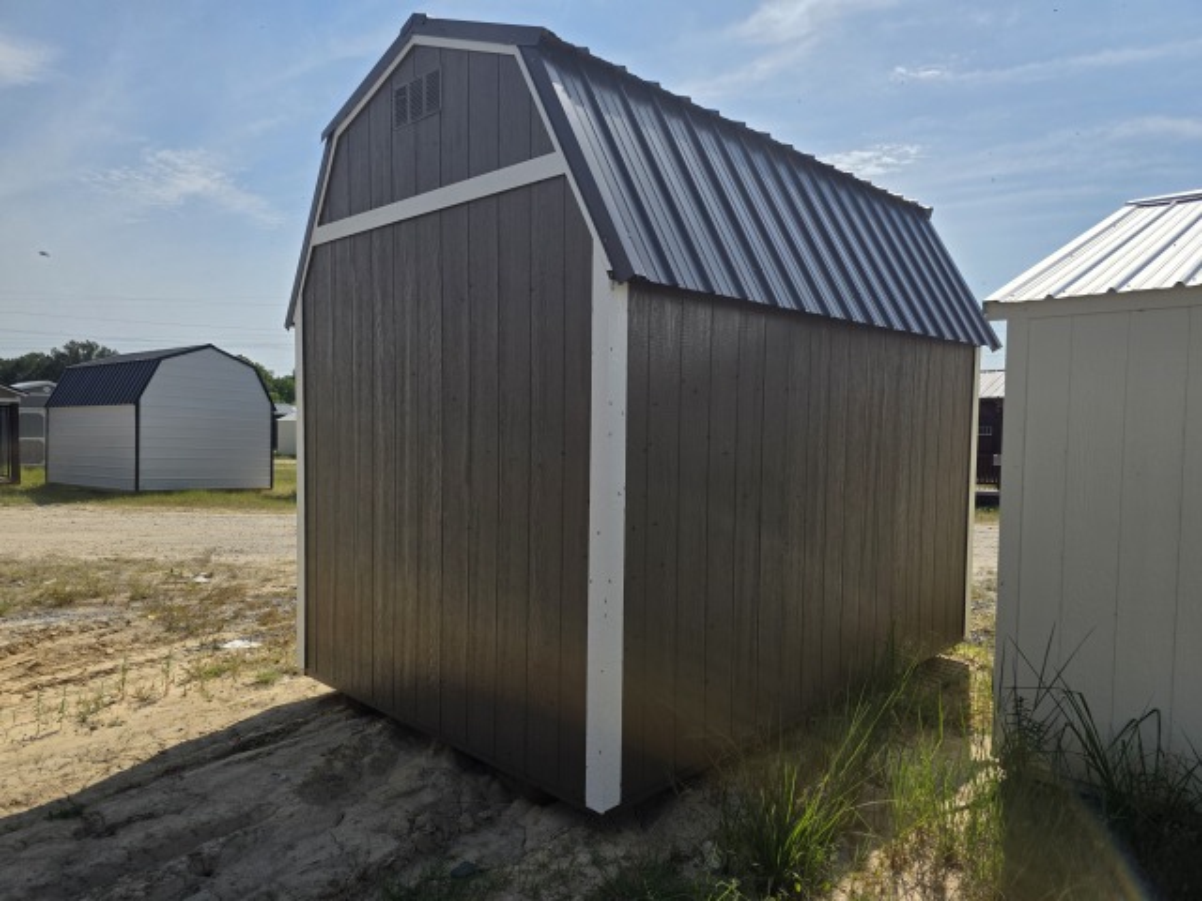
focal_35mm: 23
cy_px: 450
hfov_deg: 73.9
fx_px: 799
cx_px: 601
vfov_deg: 58.9
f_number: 1.7
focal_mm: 6.3
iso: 64
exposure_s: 1/7944
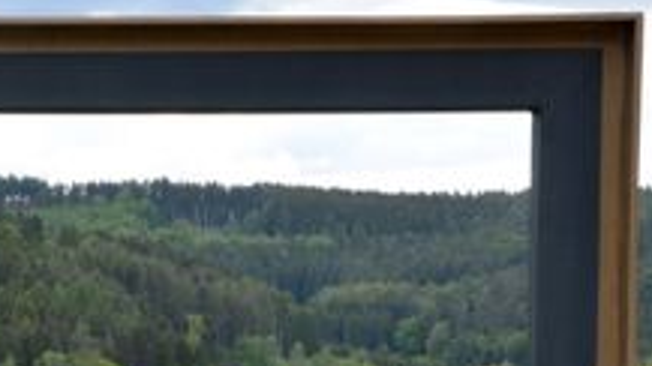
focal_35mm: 158
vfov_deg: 7.6
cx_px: 2
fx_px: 2731
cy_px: 458
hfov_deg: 13.4
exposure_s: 1/60
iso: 800
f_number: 22
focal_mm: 38
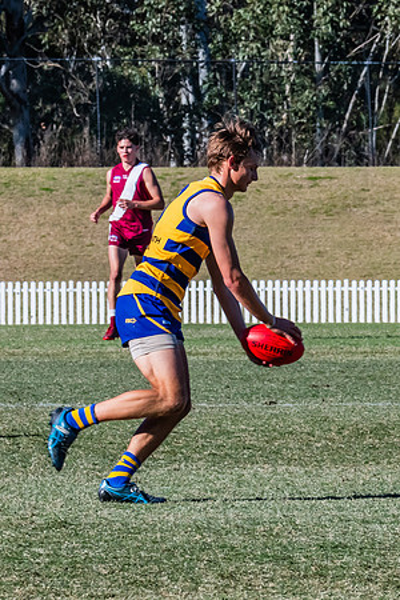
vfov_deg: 4.0
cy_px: 272
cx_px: 144
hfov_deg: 2.7
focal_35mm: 517
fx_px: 8612
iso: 800
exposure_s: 1/640
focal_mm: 210
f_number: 16
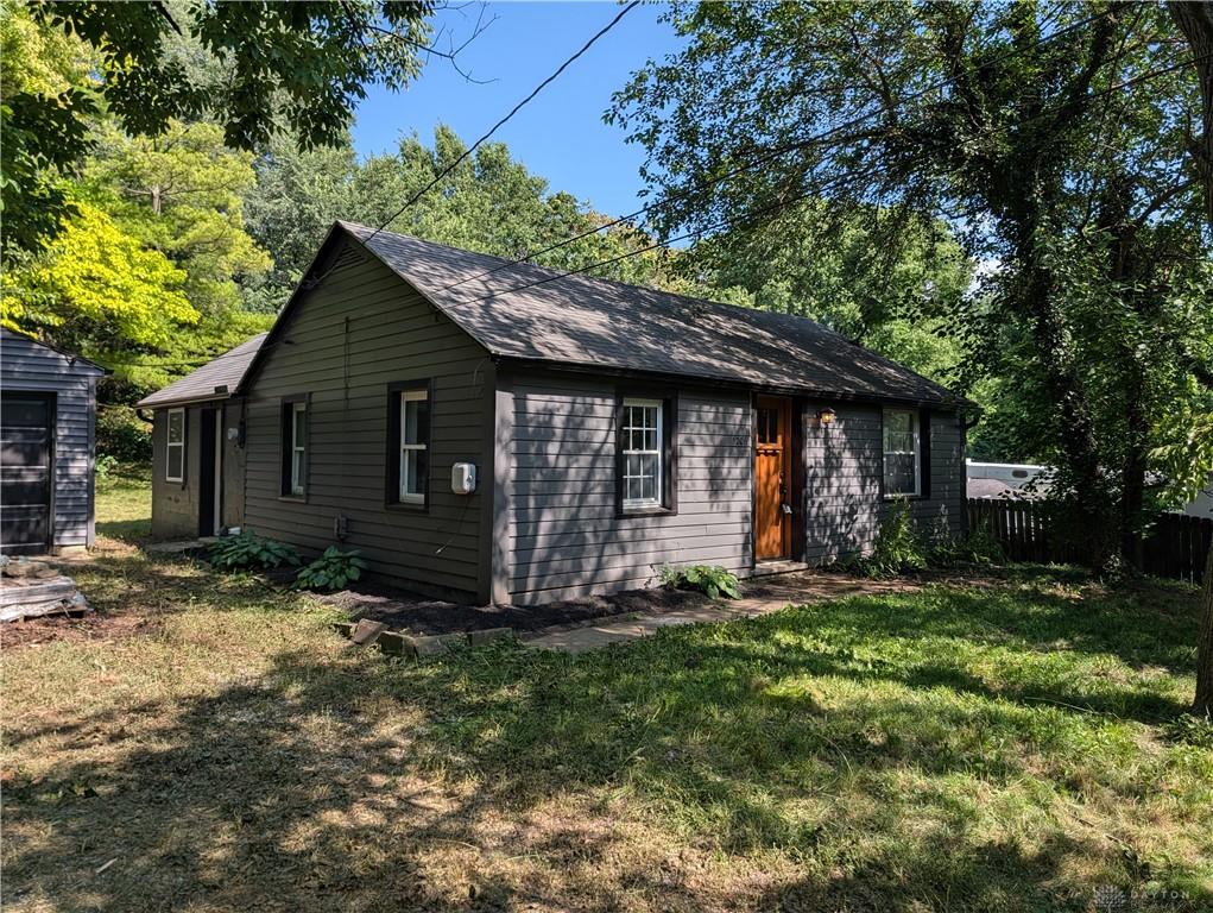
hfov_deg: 71.5
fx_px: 842
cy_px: 456
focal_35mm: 24
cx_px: 606
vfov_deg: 56.9
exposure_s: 1/537
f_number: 1.68
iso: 20
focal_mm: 6.9
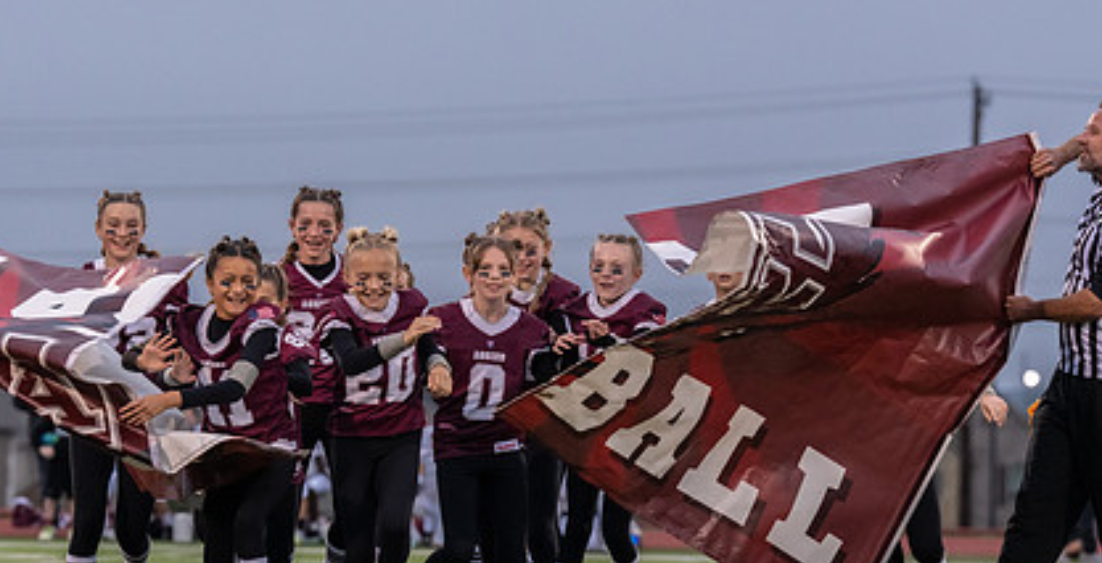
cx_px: 375
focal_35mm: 214
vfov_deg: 5.3
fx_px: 6120
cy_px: 378
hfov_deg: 10.3
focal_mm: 128
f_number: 3.5
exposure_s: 1/1250
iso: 3200
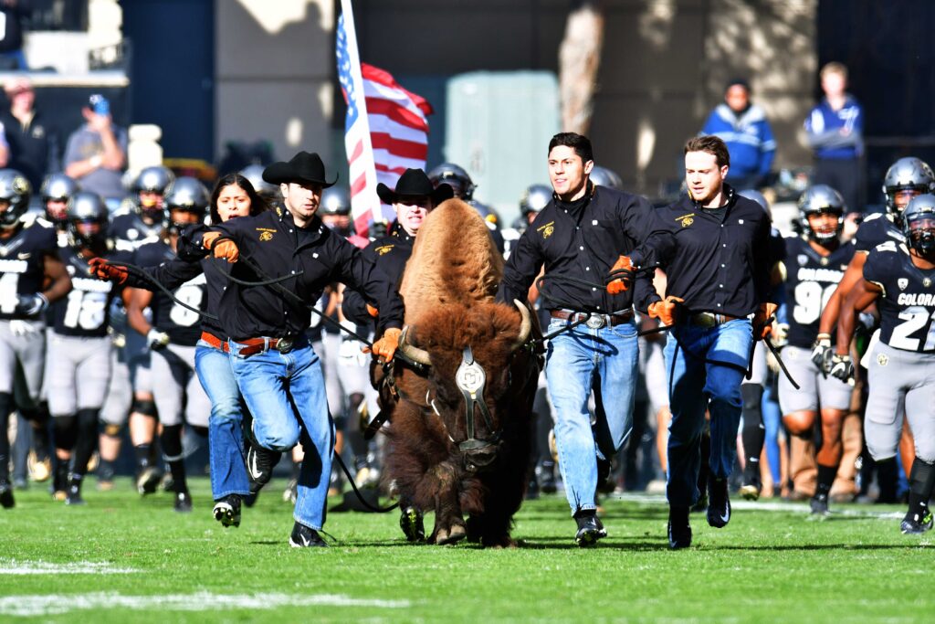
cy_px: 312
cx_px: 468
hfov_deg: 3.4
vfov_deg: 2.3
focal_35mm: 600
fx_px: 15584
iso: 640
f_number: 6.3
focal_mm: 400
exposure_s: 1/2000
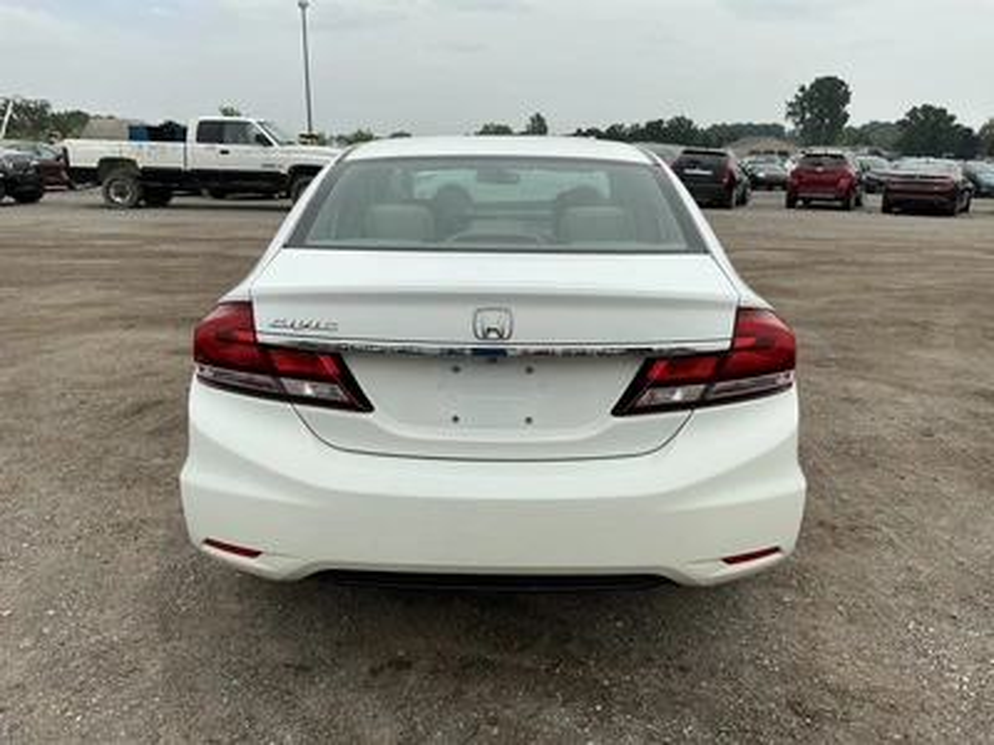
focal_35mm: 28
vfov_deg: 49.7
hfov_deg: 63.4
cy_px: 372
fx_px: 804
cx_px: 497
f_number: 1.8
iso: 25
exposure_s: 1/2320
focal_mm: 3
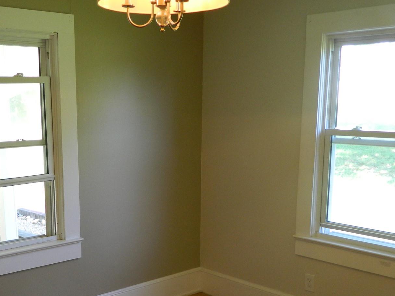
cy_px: 217
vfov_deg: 30.4
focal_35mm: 47
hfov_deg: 40.2
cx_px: 156
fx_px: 536
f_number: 3.2
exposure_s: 1/30
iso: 125
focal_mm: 5.1
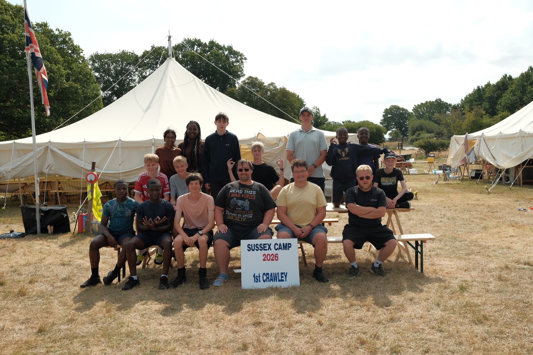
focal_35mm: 35
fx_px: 518
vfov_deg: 37.9
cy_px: 178
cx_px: 266
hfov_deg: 54.4
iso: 320
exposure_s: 1/1000
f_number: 5.6
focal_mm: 23
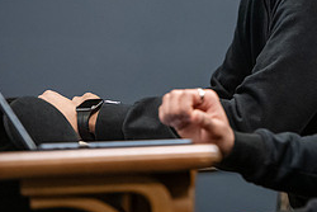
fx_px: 2863
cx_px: 269
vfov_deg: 4.2
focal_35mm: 325
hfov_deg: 6.3
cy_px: -16
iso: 3200
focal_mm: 140
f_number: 2.8
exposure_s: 1/200
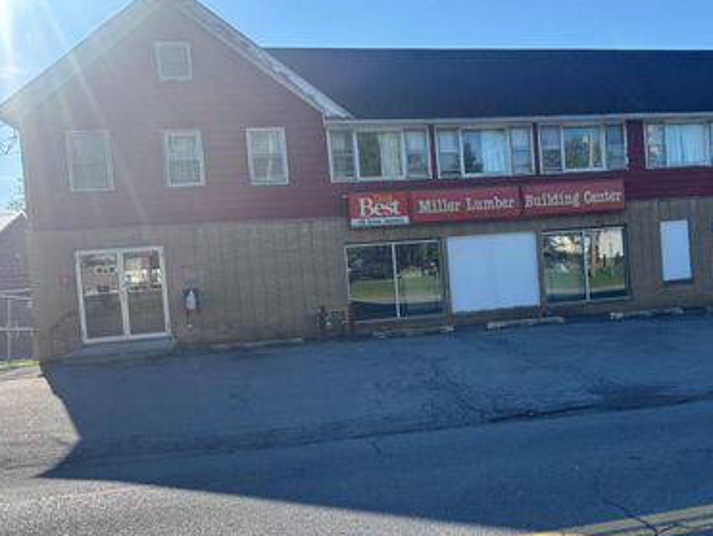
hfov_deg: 51.8
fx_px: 722
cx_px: 459
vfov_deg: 40.7
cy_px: 285
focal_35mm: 35
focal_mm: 5.96
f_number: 1.6
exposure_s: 1/1567
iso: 50
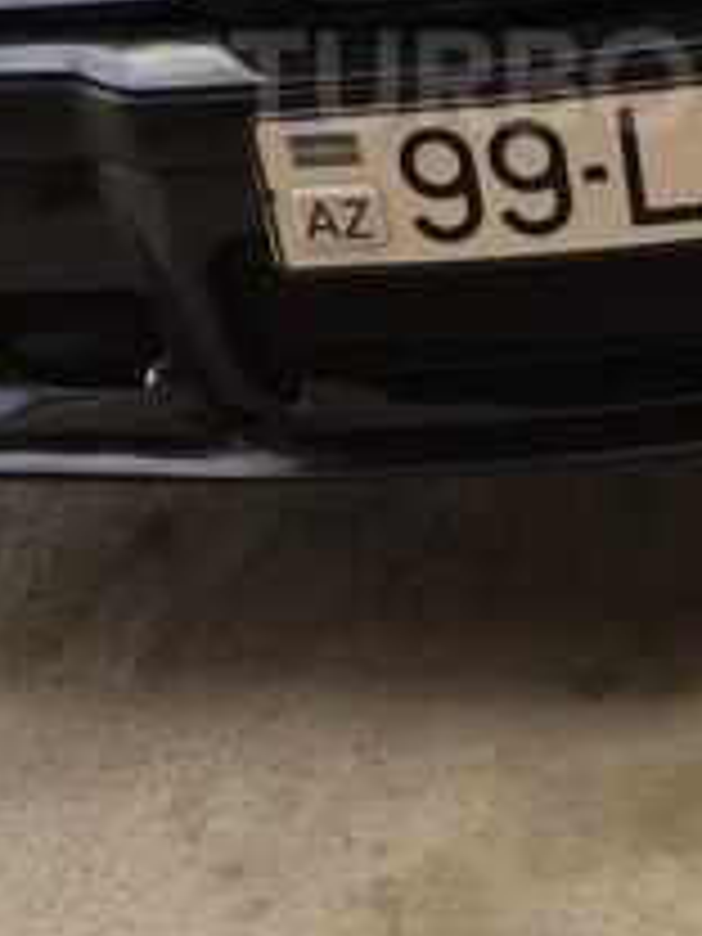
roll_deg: +6.6
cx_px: 576
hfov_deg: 21.0
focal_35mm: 69
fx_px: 1866
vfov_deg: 27.1
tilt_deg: -24.2
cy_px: 81
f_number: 2.2
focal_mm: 4.15
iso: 32
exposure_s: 1/363
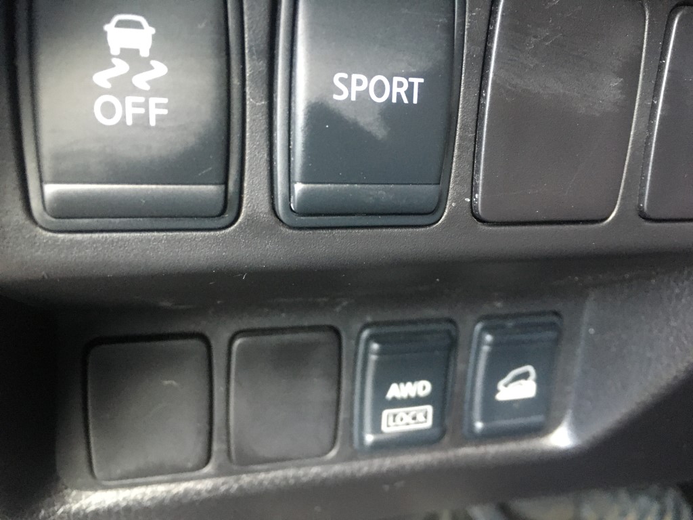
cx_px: 346
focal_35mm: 29
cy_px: 260
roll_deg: -2.8
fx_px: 581
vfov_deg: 48.2
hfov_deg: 61.7
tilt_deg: -19.8
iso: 200
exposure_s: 1/30
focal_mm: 4.15
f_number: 2.2
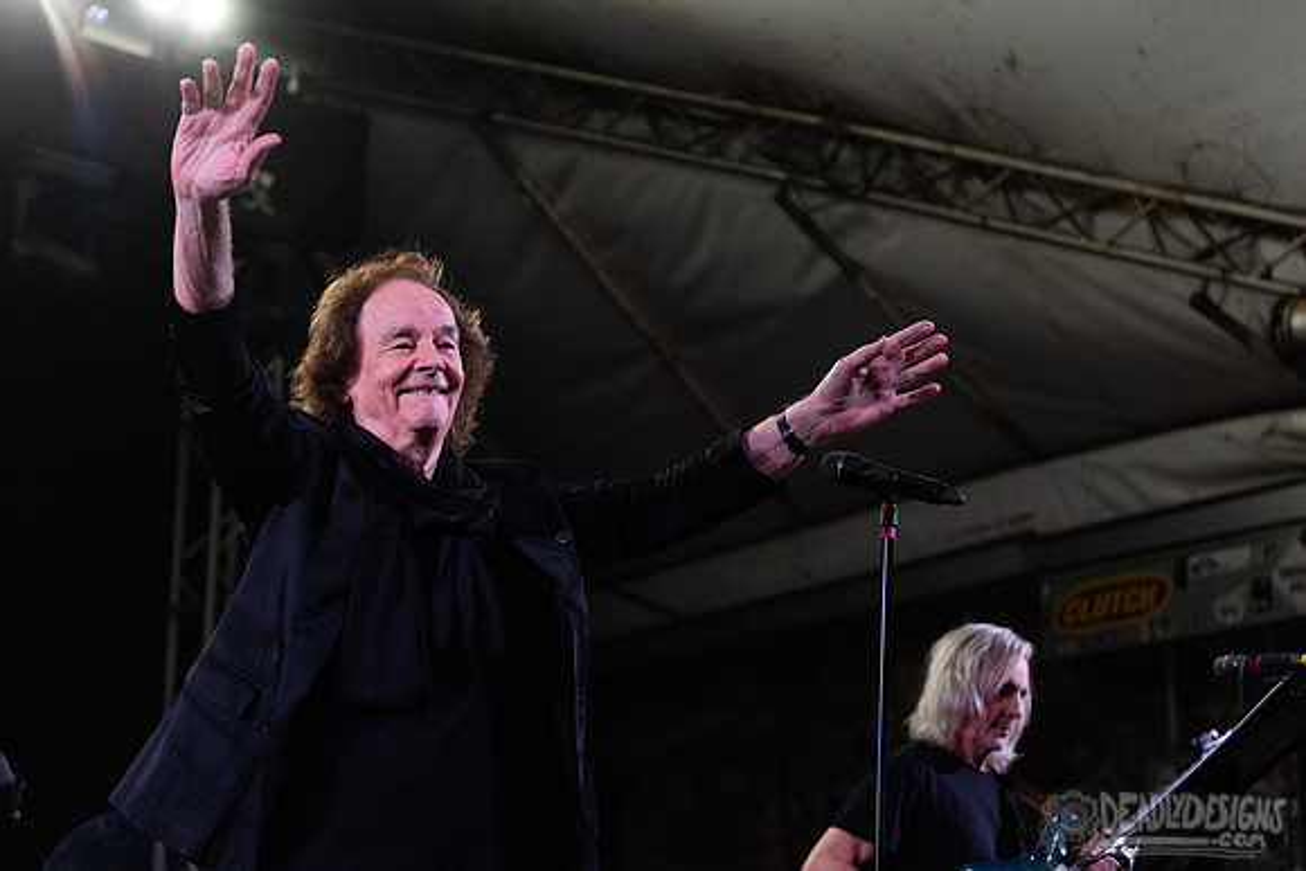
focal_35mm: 75
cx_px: 613
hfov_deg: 27.1
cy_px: 450
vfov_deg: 18.3
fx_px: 2708
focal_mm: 70
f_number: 3.2
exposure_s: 1/640
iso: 1600
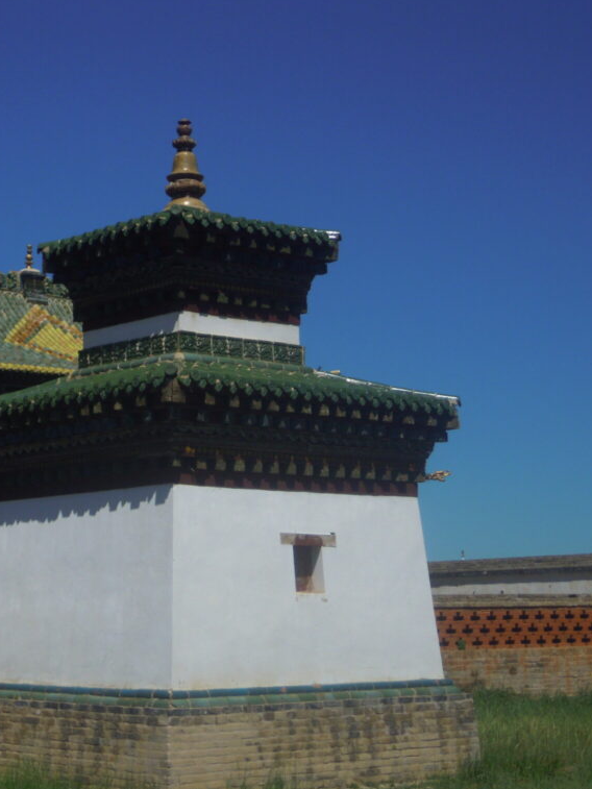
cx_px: 123
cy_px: 396
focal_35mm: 73
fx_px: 1664
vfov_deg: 26.7
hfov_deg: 20.0
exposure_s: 1/400
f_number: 10.5
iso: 100
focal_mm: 9.6
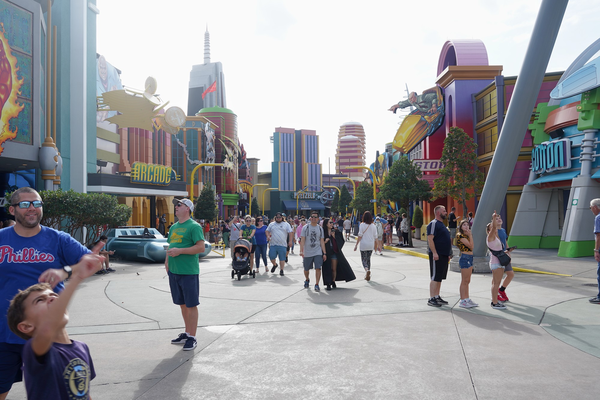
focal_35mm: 31
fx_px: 517
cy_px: 200
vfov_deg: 42.3
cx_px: 300
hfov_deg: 60.3
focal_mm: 31
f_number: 11
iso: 100
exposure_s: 1/100
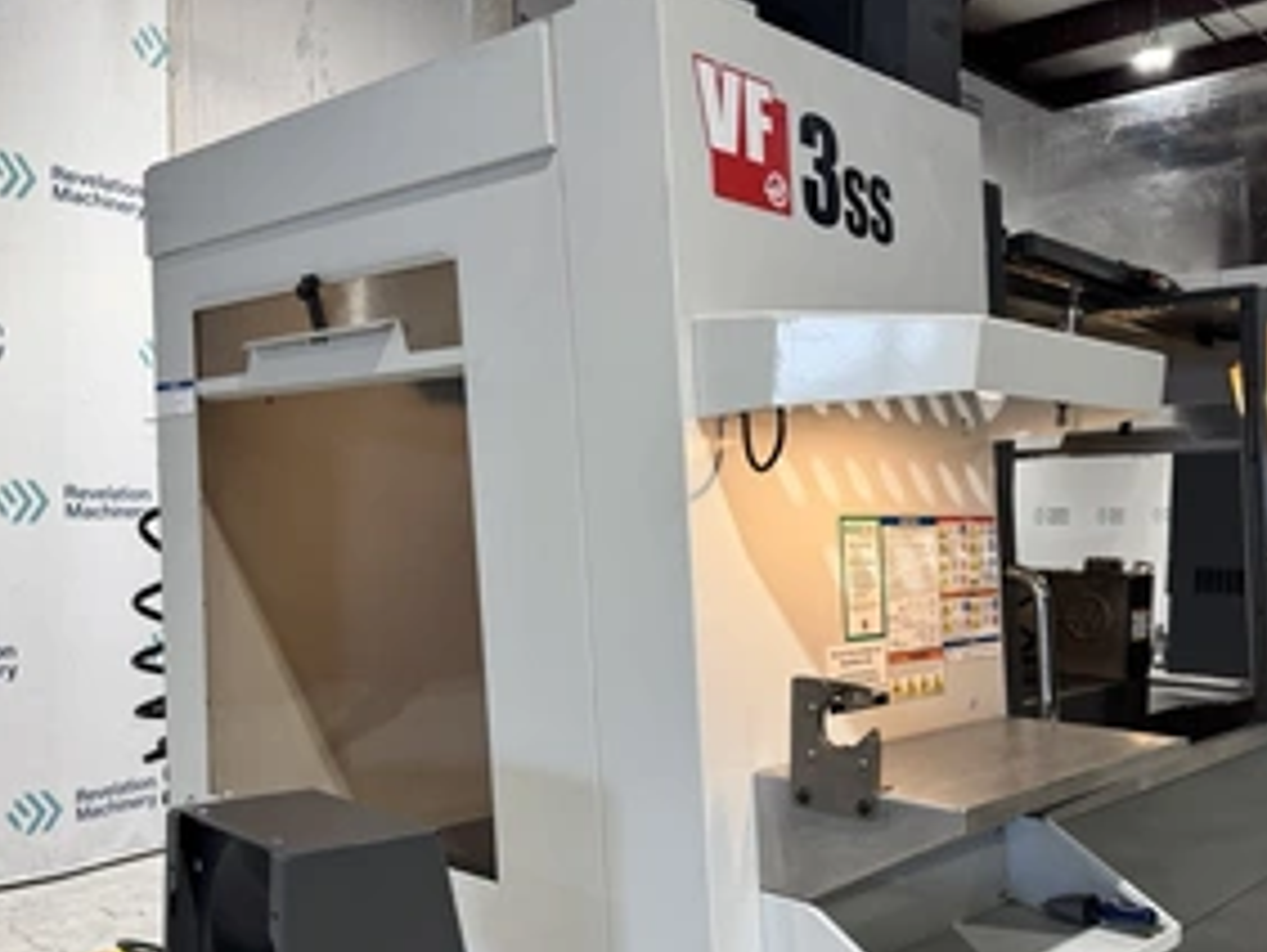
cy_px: 624
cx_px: 692
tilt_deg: -5.8
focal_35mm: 34
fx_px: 1246
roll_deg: +0.0
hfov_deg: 53.8
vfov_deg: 41.4
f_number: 1.78
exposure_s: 1/120
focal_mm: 6.76
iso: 125
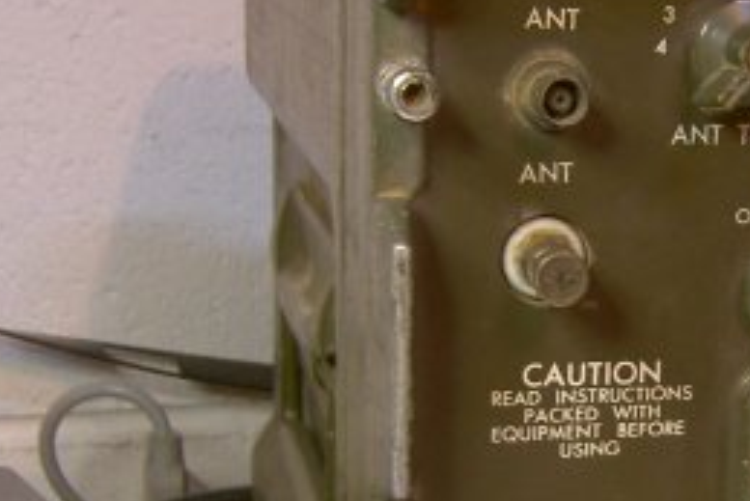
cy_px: 469
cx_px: 792
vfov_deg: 14.7
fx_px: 1918
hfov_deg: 21.2
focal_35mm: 92
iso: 50
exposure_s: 1/8
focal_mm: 5.6
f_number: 2.8
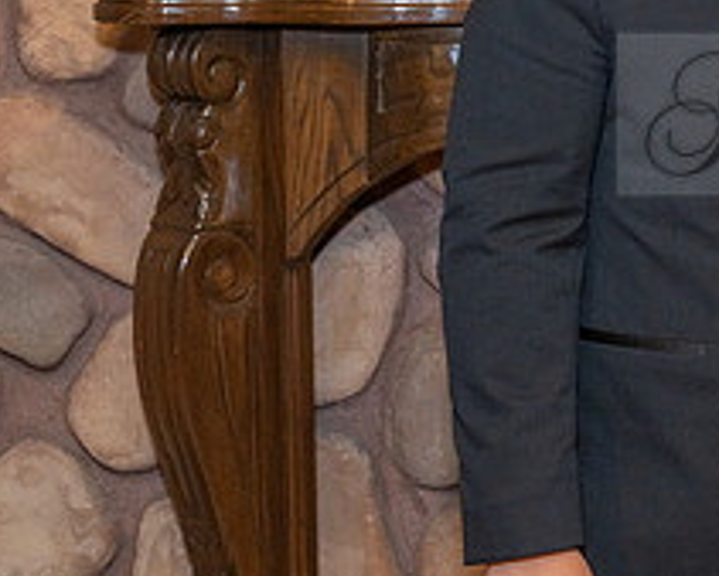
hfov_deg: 17.9
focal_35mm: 101
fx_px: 2150
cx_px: 891
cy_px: 82
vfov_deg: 15.1
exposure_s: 1/160
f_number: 4
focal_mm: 36
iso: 640
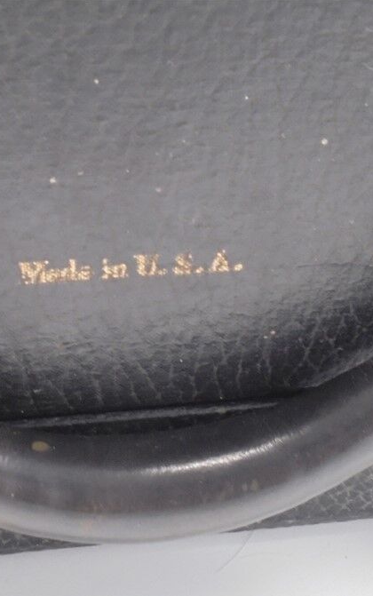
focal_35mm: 54
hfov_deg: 23.8
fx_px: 877
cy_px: 298
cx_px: 94
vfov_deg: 37.5
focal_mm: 6.9
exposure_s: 1/25
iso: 400
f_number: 4.2
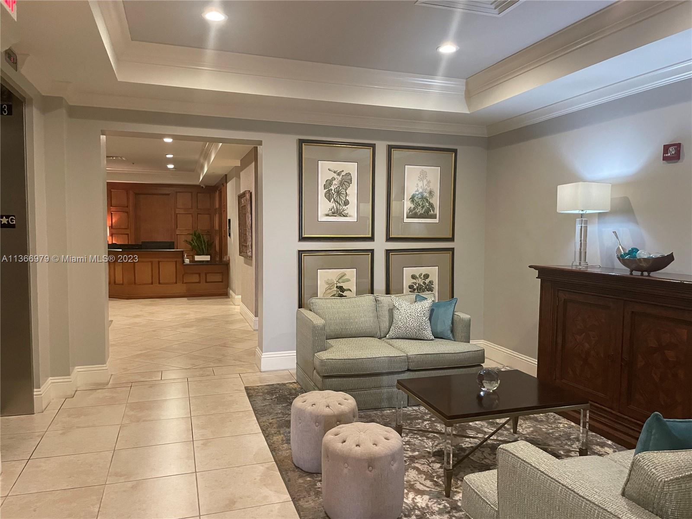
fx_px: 520
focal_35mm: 26
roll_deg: -1.2
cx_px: 346
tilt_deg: -2.9
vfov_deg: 53.1
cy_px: 260
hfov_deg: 67.3
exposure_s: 1/60
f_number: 1.6
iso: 400
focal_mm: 4.2
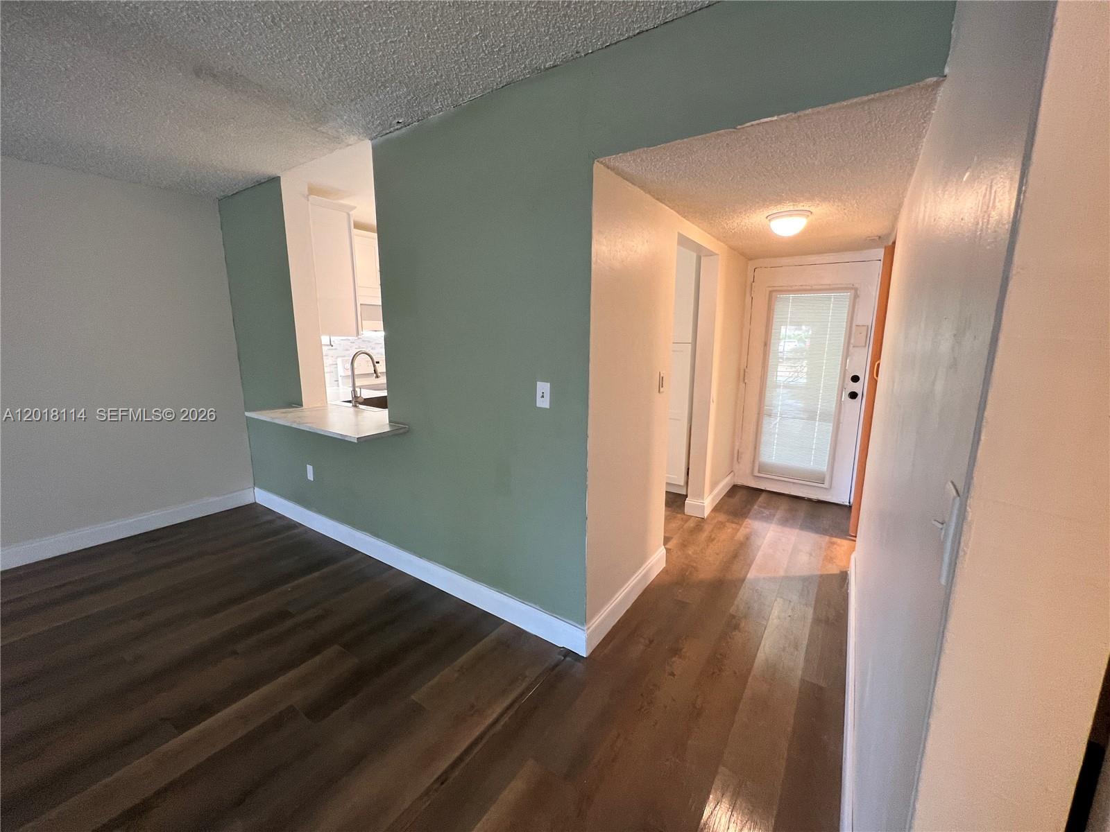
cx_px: 555
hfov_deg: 106.2
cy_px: 416
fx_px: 417
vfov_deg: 89.9
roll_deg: +0.1
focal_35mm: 13
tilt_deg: -10.9
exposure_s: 1/60
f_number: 1.8
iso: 200
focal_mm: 1.57
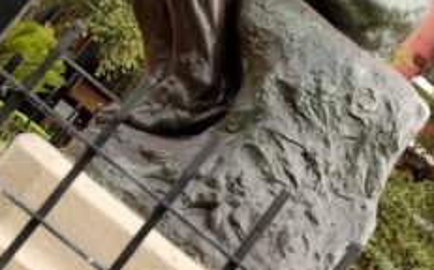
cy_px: -103
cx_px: 300
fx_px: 1372
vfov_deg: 10.9
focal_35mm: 116
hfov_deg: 17.9
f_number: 5
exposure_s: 1/100
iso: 100
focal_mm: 35
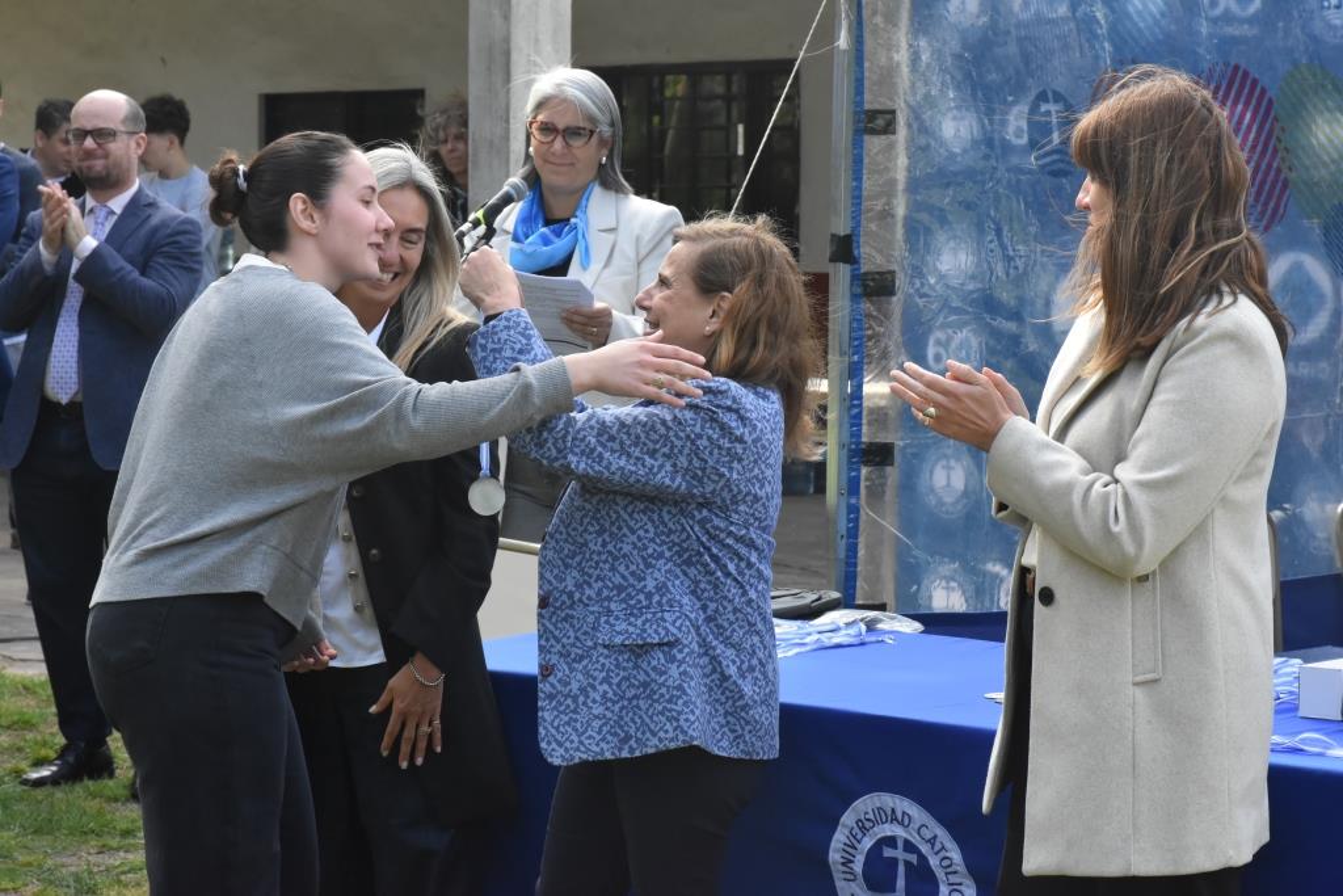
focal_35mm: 112
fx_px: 4197
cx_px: 672
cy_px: 448
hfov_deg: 18.2
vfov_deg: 12.2
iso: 1600
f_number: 11
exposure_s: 1/500
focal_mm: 75
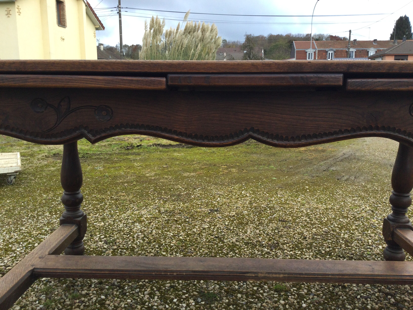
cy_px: 155
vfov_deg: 45.4
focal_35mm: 31
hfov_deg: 58.4
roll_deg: -1.9
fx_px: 370
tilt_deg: -11.7
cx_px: 206
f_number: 2.4
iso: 40
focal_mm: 3.3
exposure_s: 1/100
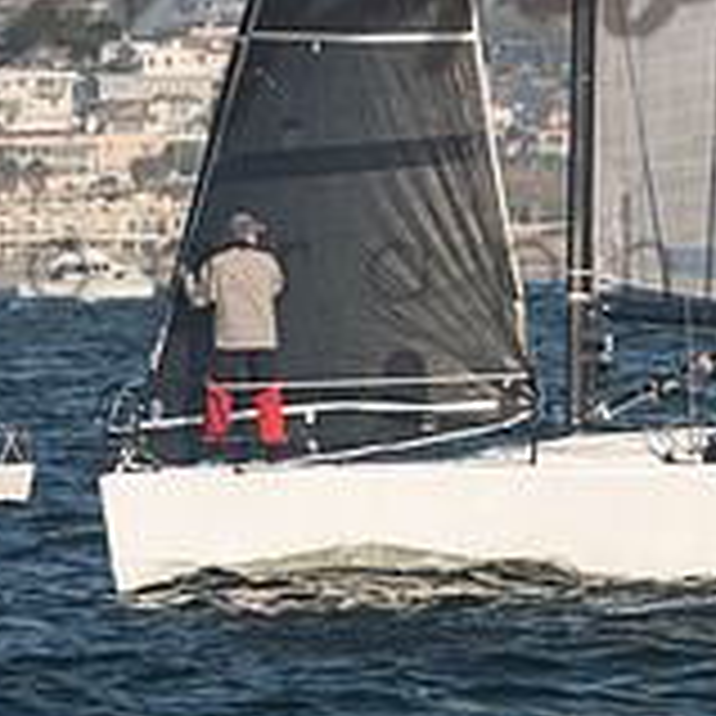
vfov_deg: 2.6
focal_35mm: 685
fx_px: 16030
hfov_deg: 2.6
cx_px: 603
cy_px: -99
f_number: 8
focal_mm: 200
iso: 400
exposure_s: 1/1250
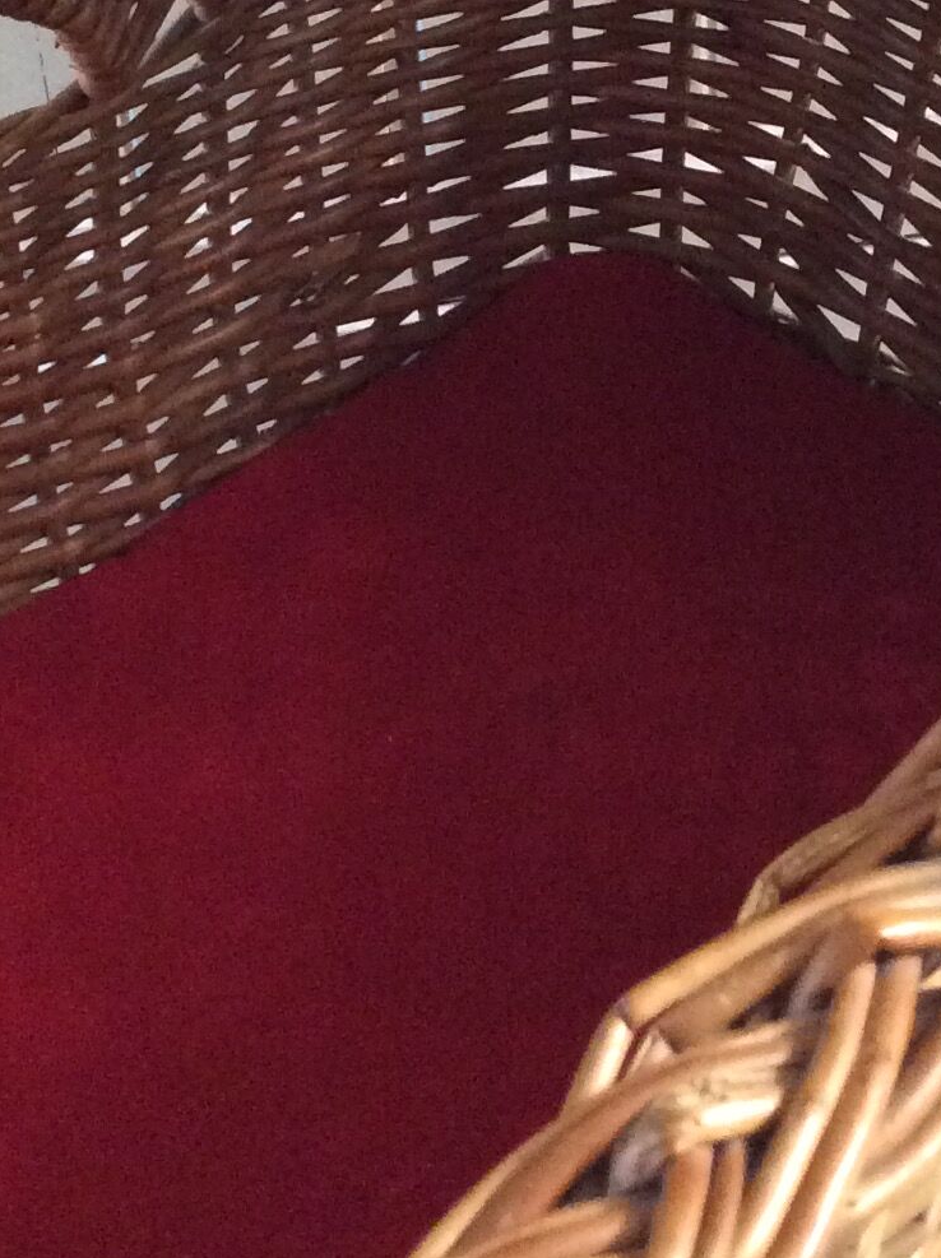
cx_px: 518
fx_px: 3051
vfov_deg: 22.9
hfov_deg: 17.5
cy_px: 203
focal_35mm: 84
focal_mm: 3.3
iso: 320
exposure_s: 1/25
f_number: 2.4
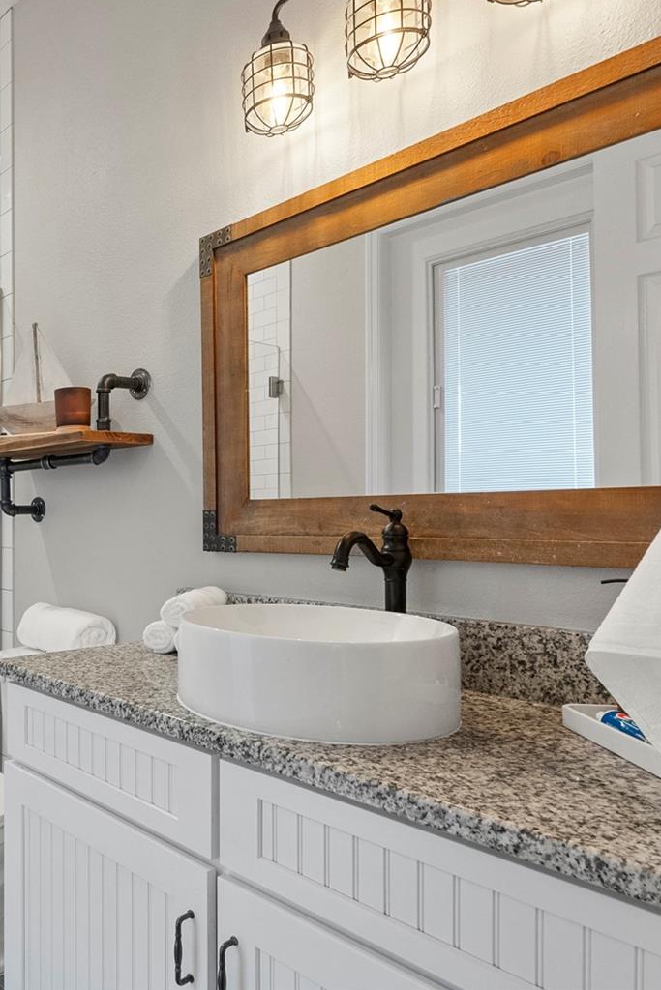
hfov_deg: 45.0
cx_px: 31
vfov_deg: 71.5
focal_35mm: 25
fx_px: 688
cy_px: 476
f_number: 9
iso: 2000
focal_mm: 16
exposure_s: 1/6
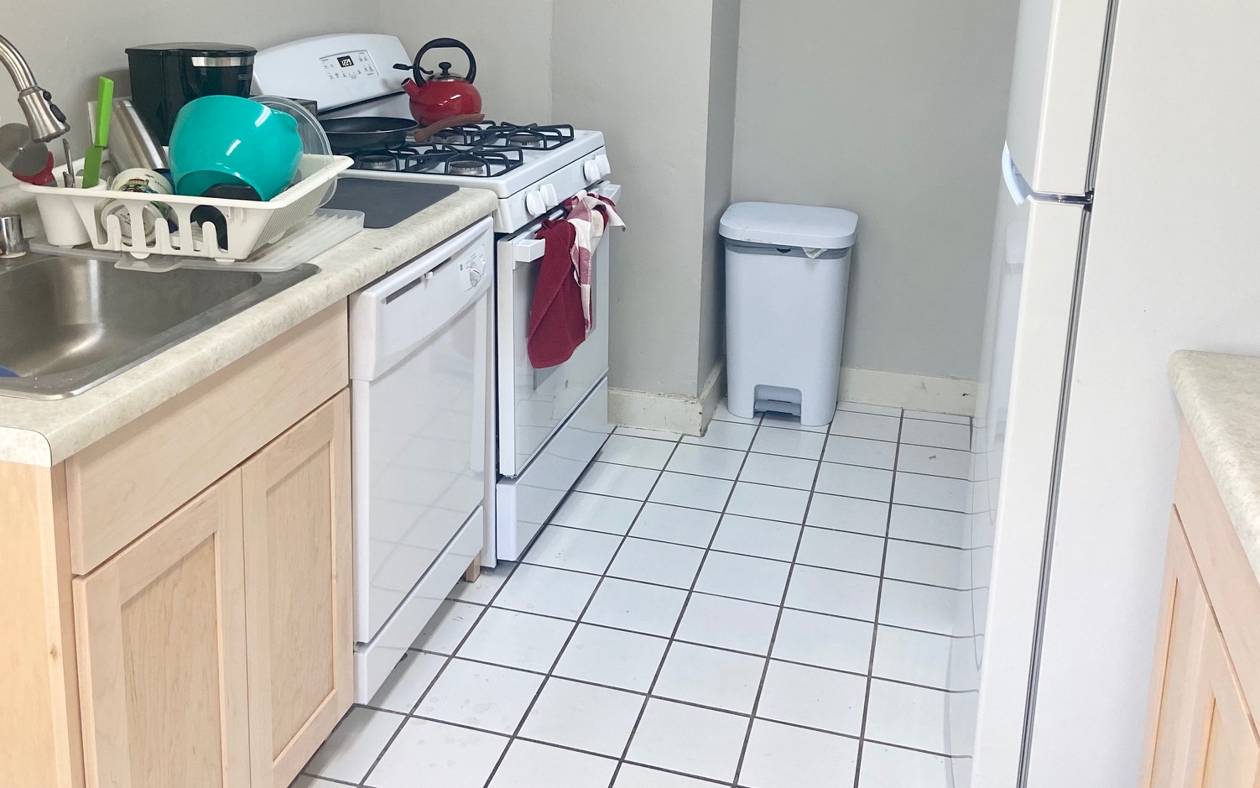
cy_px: 194
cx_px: 640
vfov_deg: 33.7
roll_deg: -1.2
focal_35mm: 37
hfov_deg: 52.7
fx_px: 1271
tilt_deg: -13.1
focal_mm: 4.25
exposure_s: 1/120
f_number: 1.8
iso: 100
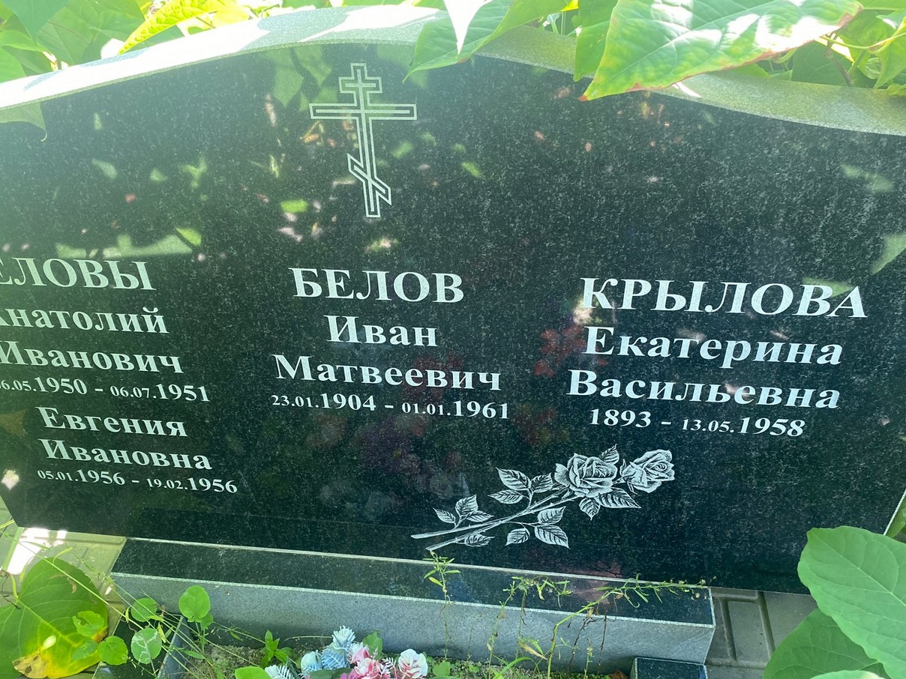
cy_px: 390
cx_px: 422
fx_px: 811
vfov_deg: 45.3
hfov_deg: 58.3
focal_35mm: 31
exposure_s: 1/121
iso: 125
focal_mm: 4.25
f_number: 1.8
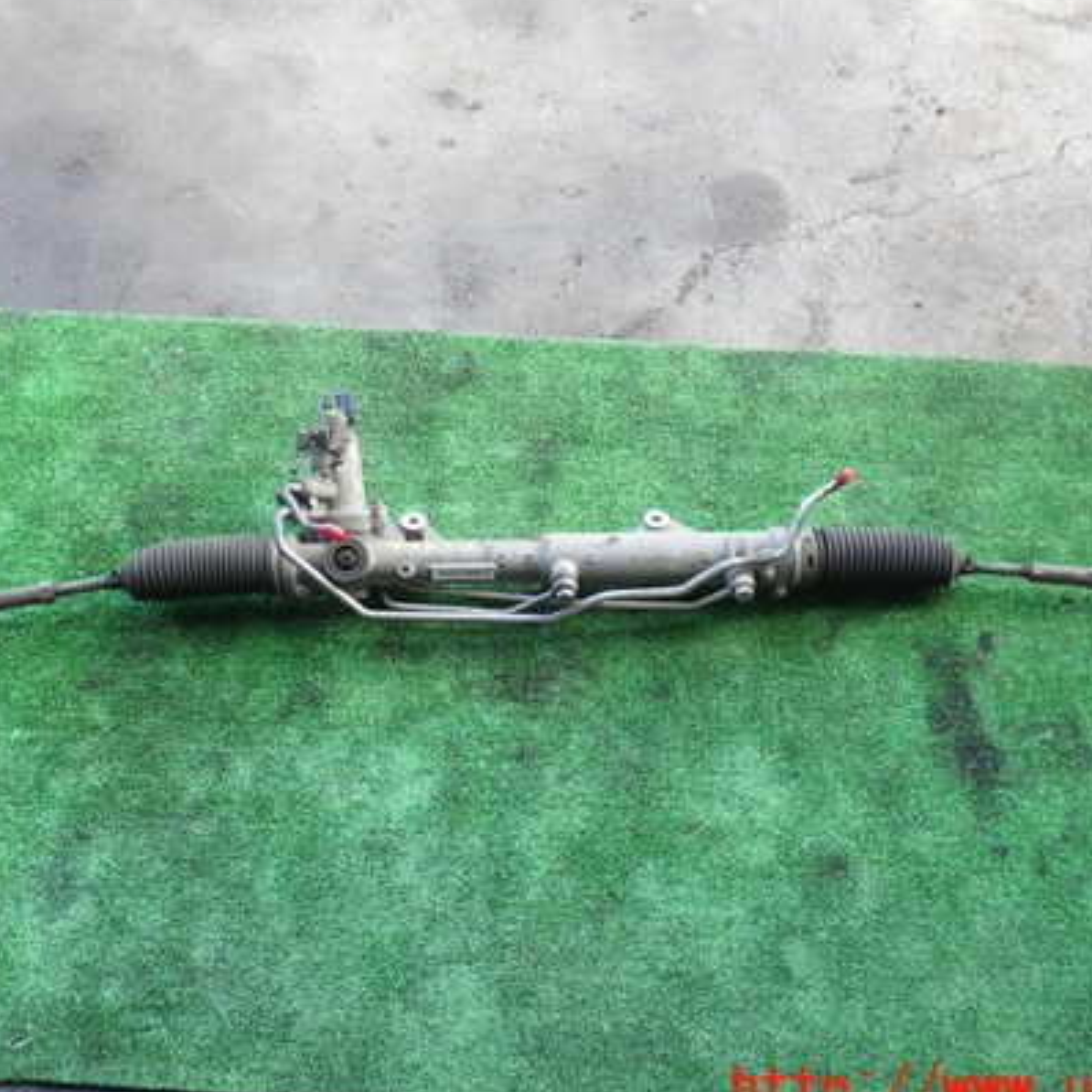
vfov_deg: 41.8
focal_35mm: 40
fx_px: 1428
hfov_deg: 41.9
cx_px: 527
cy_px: 508
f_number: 2.3
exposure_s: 1/125
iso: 160
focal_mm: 5.4
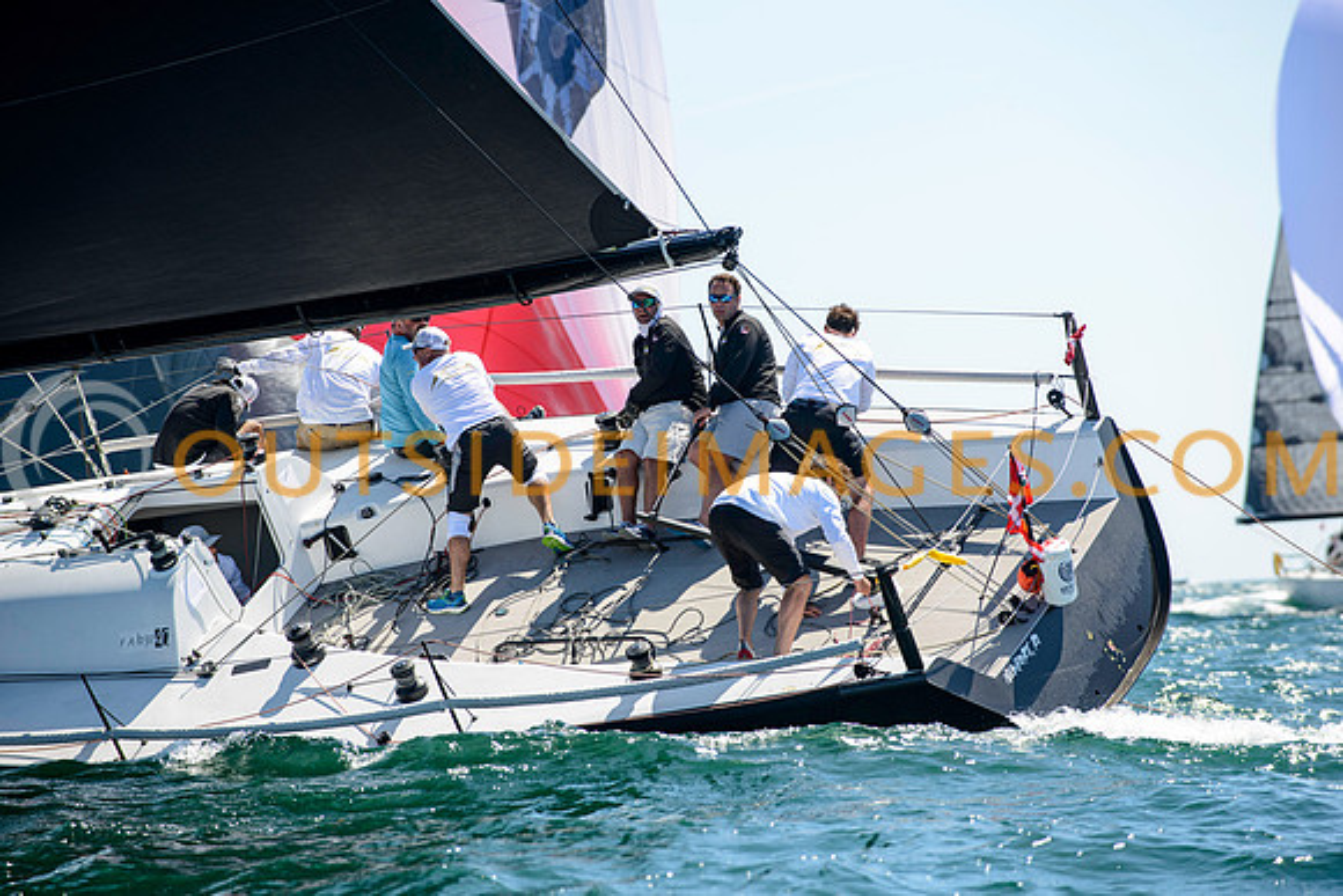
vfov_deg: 6.9
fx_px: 7463
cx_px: 672
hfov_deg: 10.3
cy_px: 448
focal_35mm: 200
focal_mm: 200
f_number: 5.6
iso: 250
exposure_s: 1/1000
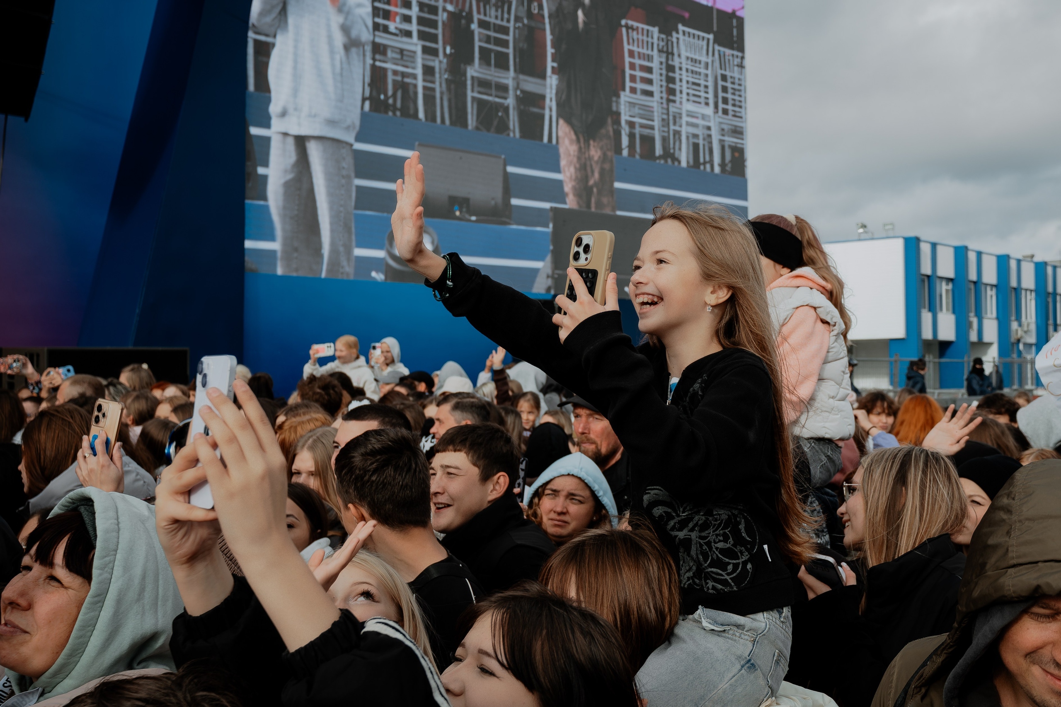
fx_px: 1294
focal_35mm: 44
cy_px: 354
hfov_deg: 44.3
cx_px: 647
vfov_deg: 30.6
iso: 160
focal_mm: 24
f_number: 4
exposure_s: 1/500
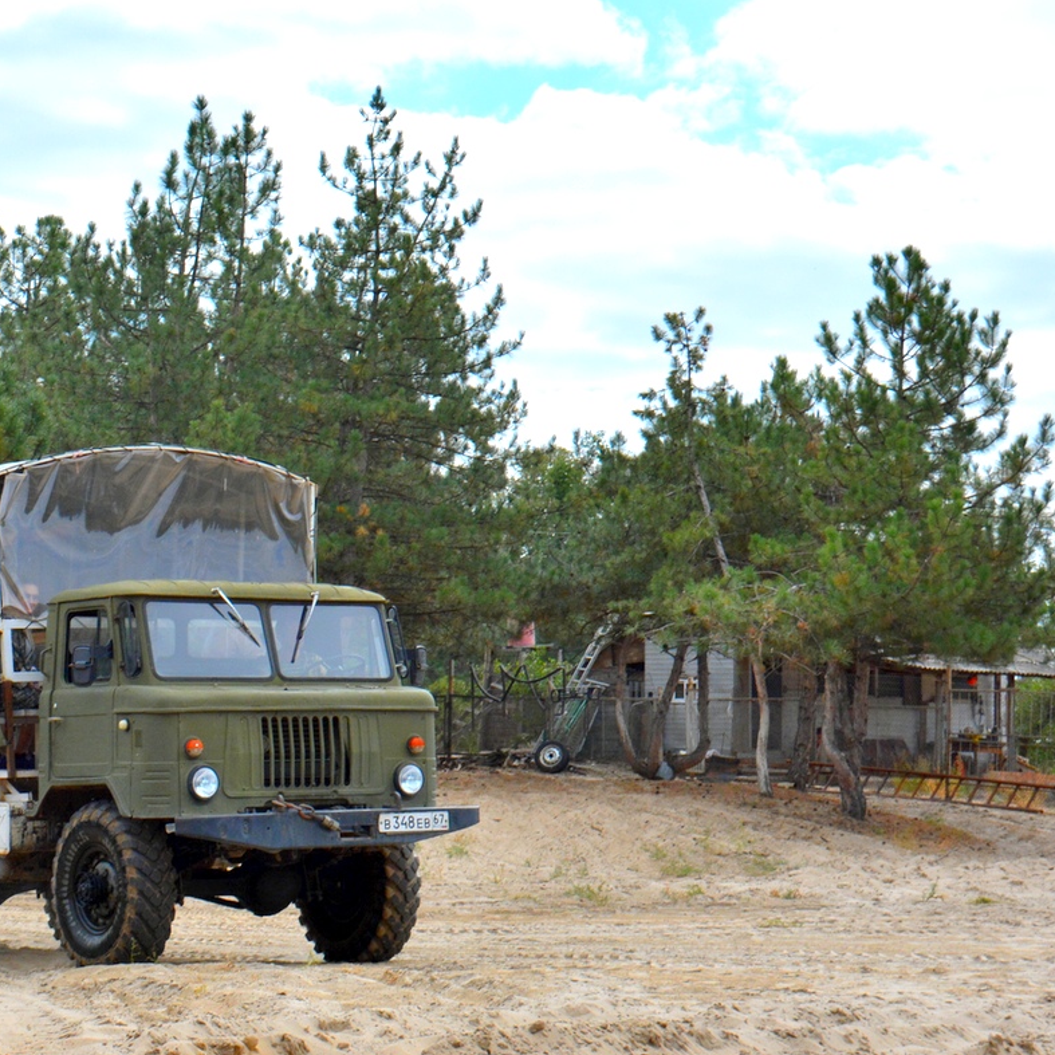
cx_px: 168
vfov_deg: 20.9
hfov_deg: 20.6
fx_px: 2862
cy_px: 534
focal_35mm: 83
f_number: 6.3
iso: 400
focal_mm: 38
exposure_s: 1/1600
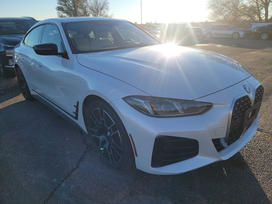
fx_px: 189
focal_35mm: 24
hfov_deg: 71.6
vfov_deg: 56.8
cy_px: 102
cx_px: 136
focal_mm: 6.7
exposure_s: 1/555
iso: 50
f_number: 1.8
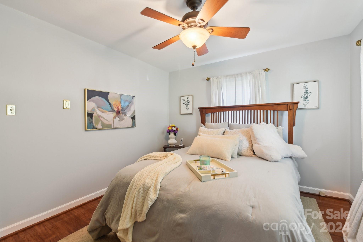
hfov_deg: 100.4
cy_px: 121
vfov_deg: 77.4
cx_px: 182
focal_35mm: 15
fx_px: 151
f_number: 8
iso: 200
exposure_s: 1/3.33
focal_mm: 15
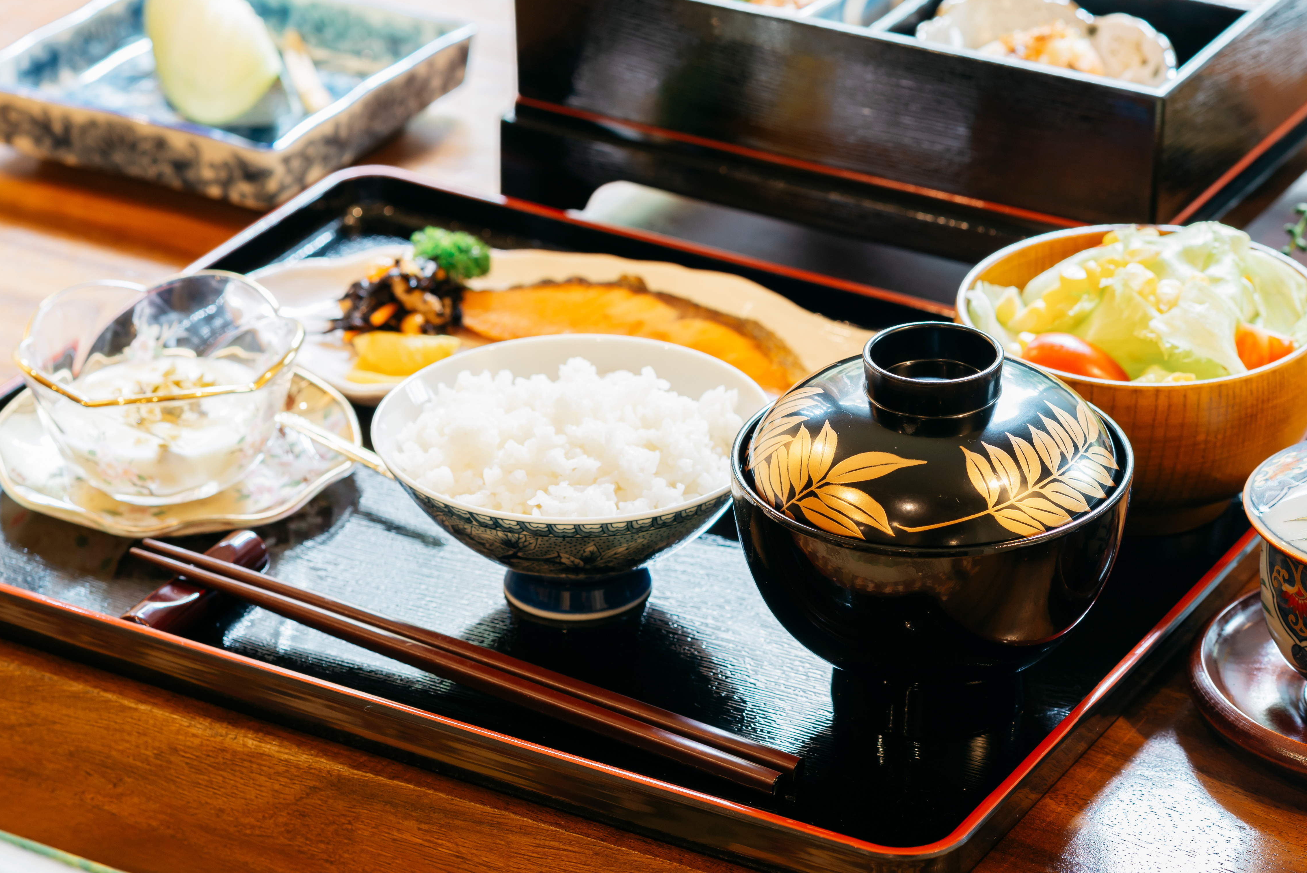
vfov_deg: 12.1
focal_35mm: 113
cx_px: 789
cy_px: 310
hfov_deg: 18.1
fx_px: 4104
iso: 160
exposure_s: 1.6
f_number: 8
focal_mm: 85
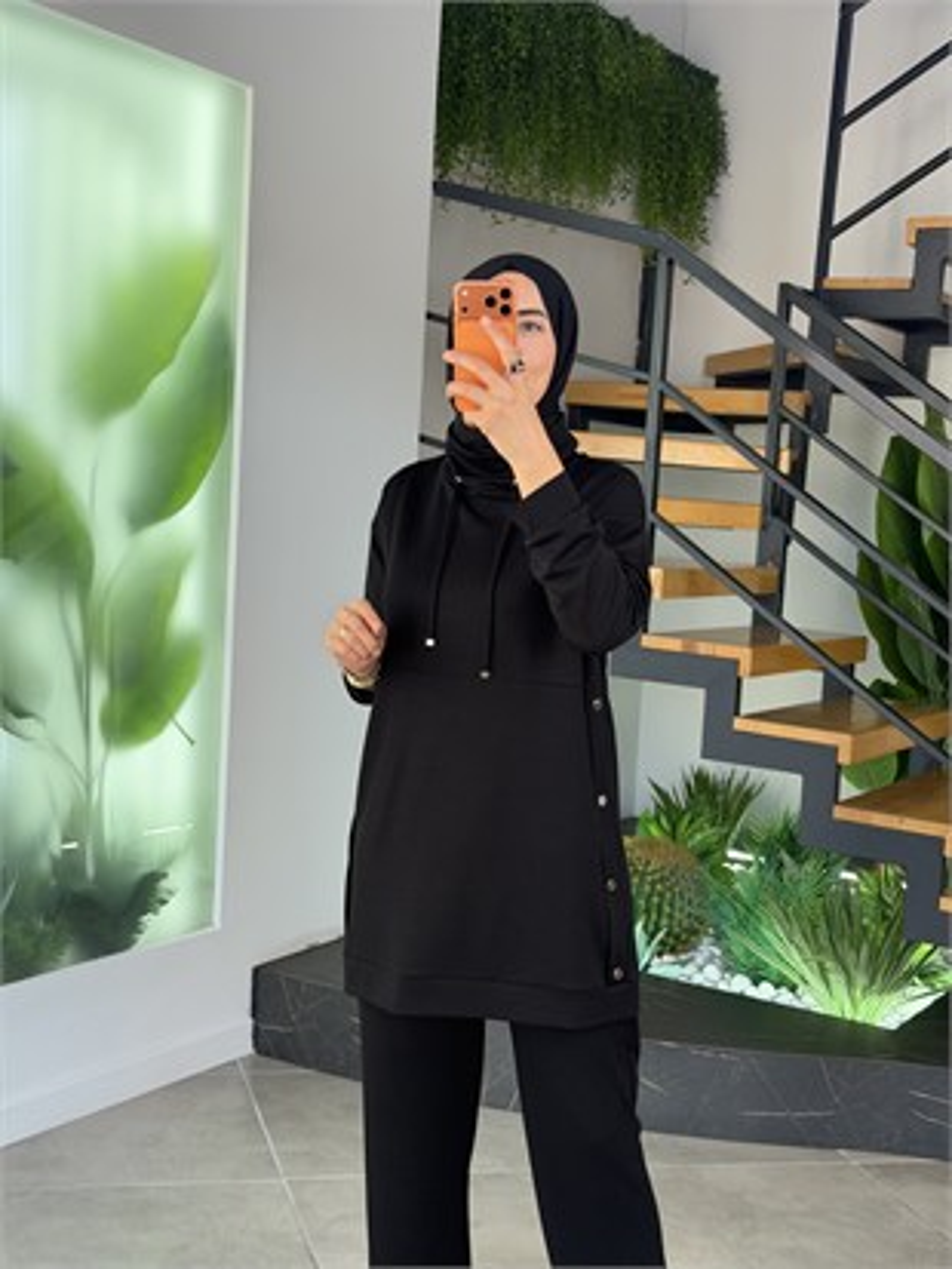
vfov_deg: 39.6
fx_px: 1759
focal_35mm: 48
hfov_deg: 30.3
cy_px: 634
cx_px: 476
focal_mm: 6.76
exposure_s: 1/188
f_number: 1.78
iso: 80
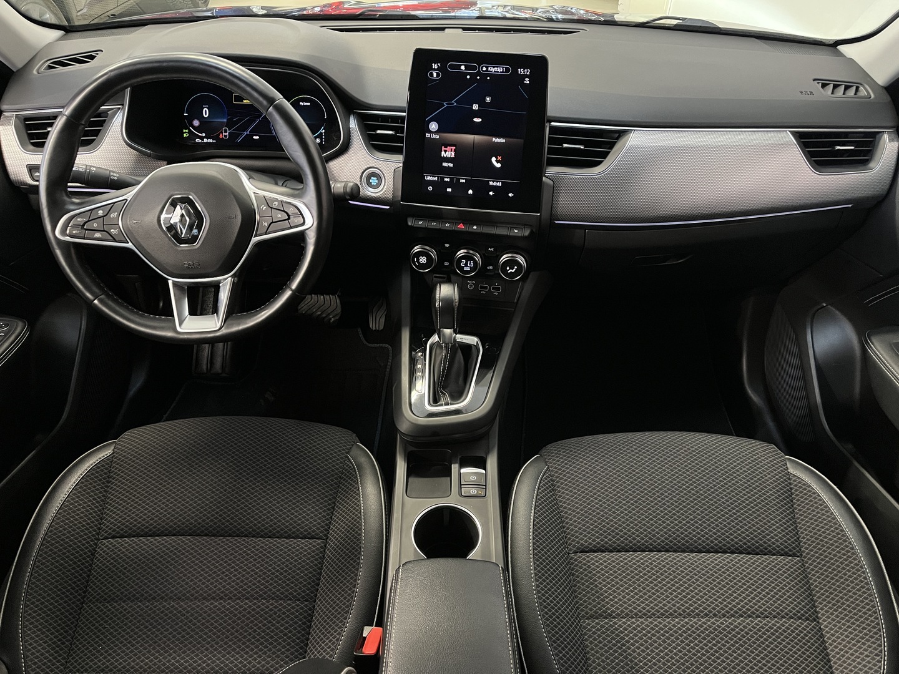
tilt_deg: -37.7
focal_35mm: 26
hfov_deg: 67.3
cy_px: 337
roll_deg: -1.7
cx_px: 450
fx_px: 675
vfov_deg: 53.1
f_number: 1.6
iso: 400
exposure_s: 1/50
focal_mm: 5.1
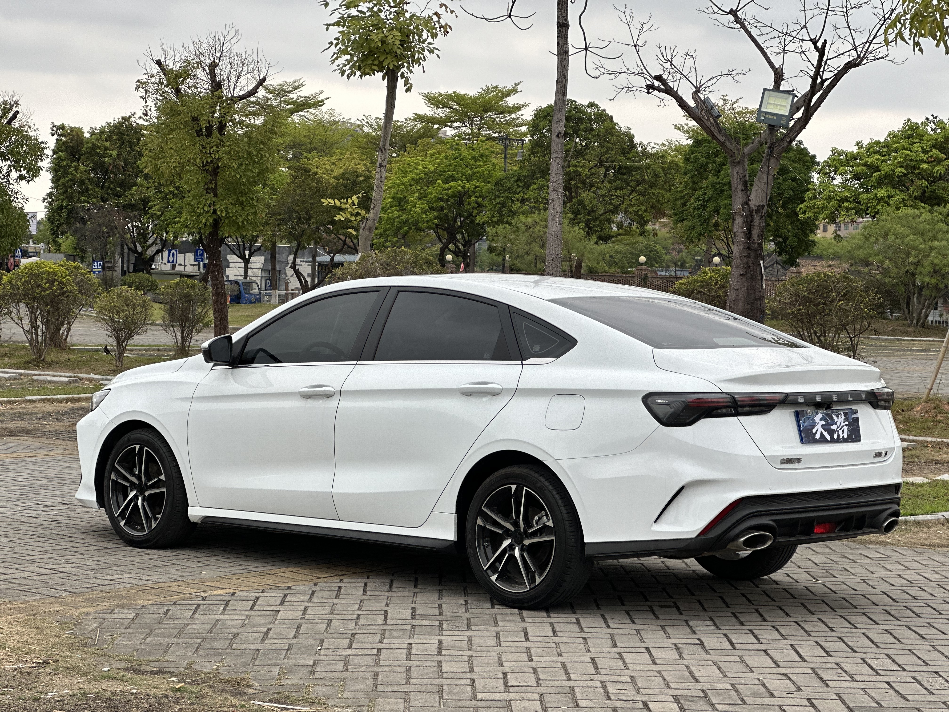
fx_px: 2111
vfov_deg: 19.1
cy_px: 356
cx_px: 474
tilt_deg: -1.4
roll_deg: -1.4
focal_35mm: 77
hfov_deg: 25.3
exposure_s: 1/121
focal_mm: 9
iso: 40
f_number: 2.8
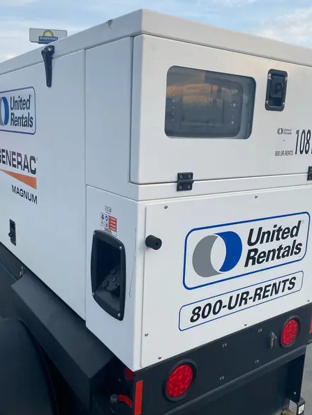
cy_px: 204
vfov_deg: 56.8
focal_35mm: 32
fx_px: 385
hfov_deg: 44.1
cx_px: 149
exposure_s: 1/810
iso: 32
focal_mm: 4.25
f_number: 1.8
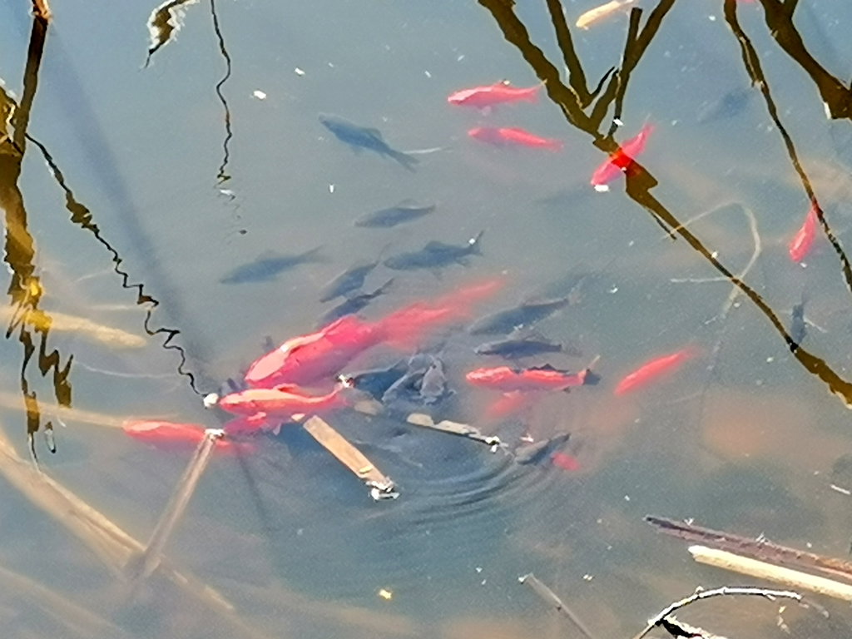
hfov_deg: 12.7
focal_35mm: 156
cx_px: 426
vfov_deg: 9.5
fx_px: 3840
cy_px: 320
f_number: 1.8
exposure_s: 1/183
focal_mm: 4.75
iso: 50
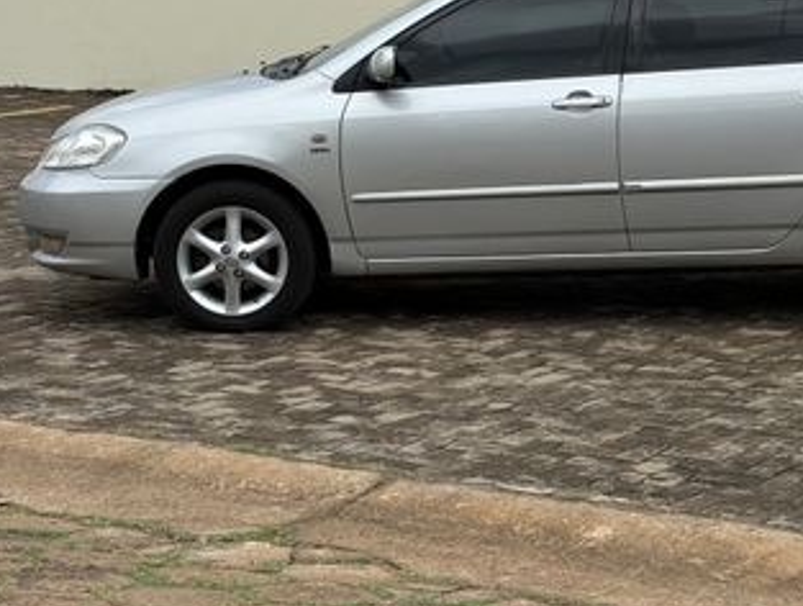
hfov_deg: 26.7
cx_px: 590
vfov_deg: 20.4
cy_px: 193
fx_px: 1673
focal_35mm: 72
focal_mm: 6.76
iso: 64
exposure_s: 1/3704
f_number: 1.78
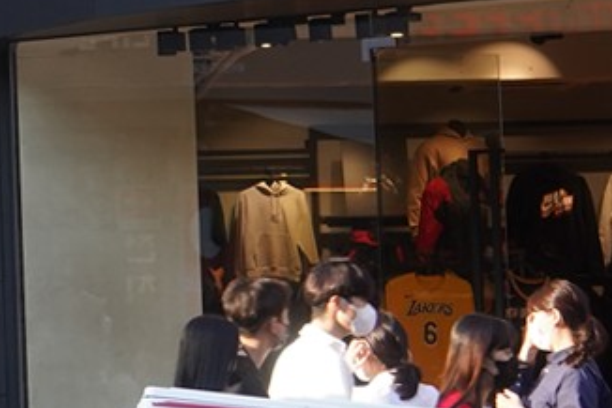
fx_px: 3653
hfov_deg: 8.4
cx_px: -1072
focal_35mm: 215
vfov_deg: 6.3
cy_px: -86
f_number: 9
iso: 400
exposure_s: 1/100
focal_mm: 35
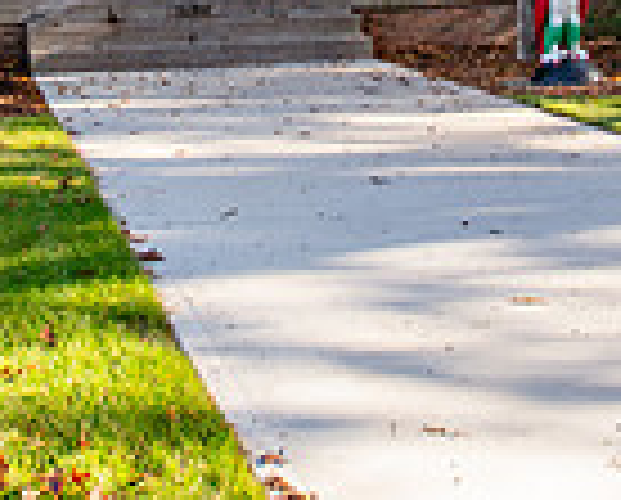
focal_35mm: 67
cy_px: -232
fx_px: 1234
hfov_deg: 28.1
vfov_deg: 20.0
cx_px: 212
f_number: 3.5
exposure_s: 1/250
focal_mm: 17
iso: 400
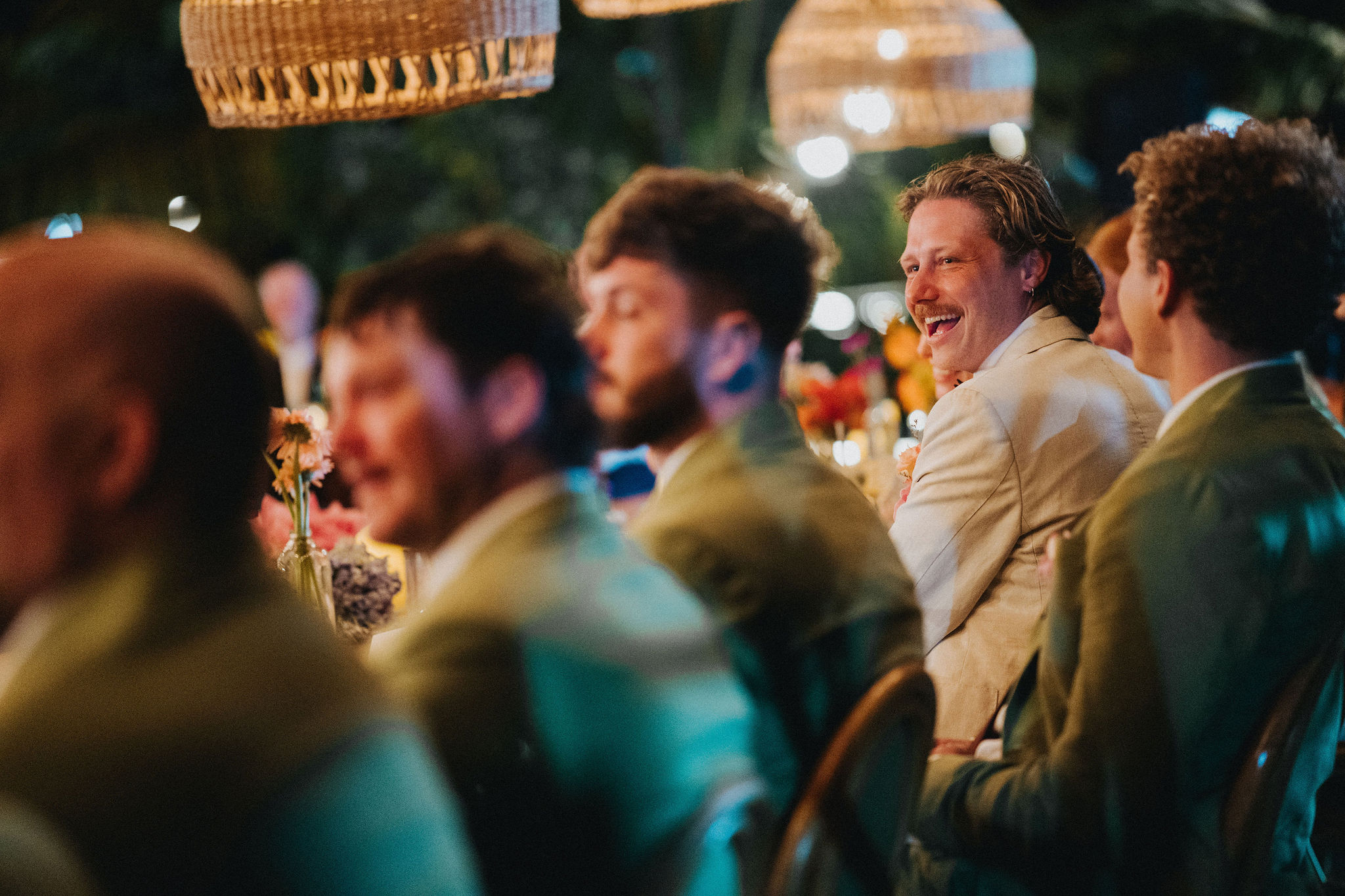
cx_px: 672
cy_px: 448
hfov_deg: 23.9
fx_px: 3175
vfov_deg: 16.1
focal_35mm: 85
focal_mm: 85
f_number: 1.4
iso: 6400
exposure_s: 1/200
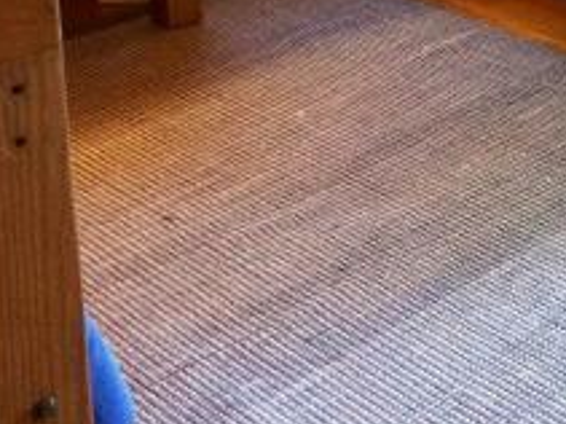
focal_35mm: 88
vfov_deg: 15.6
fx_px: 1438
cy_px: -196
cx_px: 617
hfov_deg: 21.2
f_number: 2.2
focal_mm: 4.15
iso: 32
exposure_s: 1/30
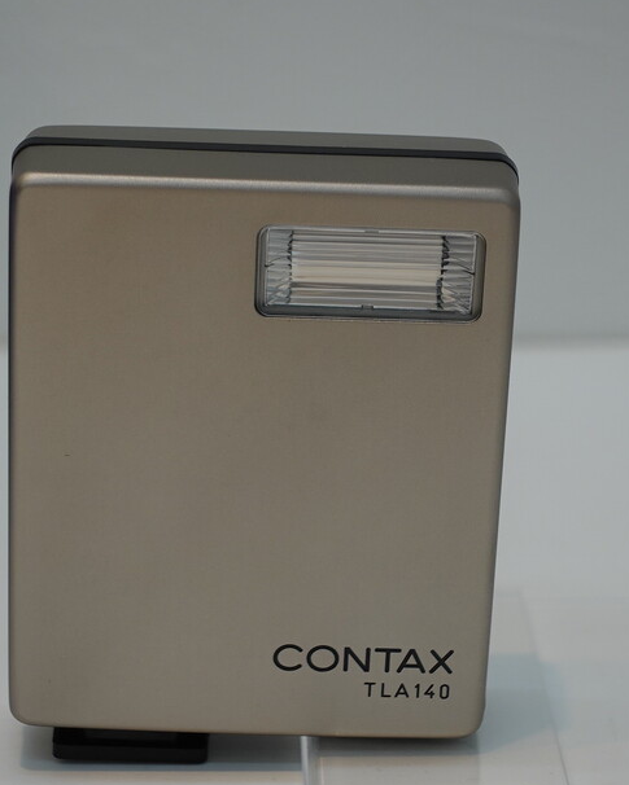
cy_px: 427
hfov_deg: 11.9
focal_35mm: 130
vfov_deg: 14.8
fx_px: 3024
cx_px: 218
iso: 125
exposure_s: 1/80
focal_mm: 25.7
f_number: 4
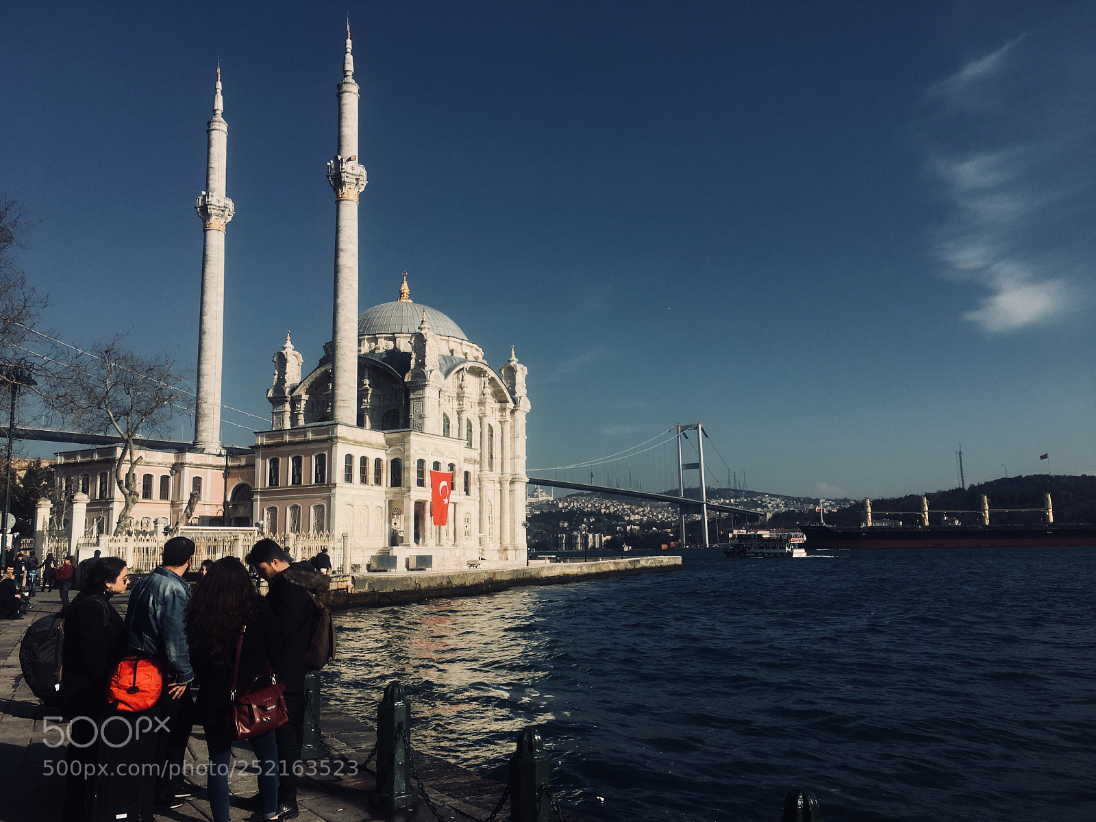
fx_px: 918
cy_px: 411
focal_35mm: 29
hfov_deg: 61.7
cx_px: 548
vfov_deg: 48.2
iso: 25
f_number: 2.2
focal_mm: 4.15
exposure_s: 1/2959
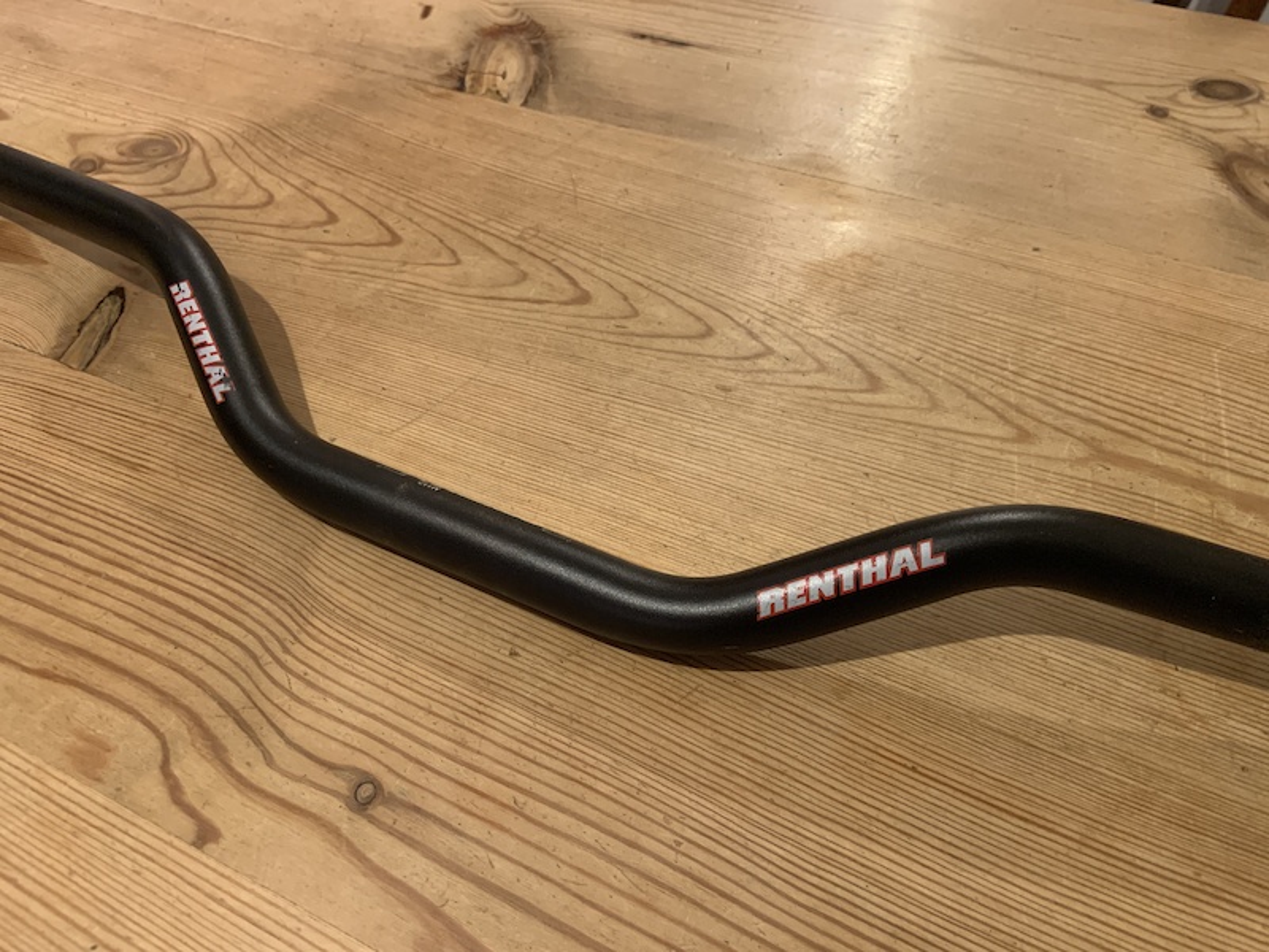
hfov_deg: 67.3
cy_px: 476
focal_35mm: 26
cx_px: 634
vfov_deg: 53.1
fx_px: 953
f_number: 1.8
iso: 400
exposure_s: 1/50
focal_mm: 4.25
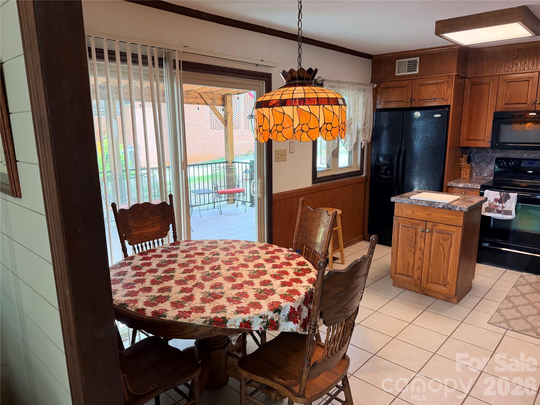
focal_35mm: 24
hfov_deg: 71.6
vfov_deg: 56.8
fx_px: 374
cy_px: 202
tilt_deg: -9.1
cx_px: 270
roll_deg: +0.4
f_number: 1.78
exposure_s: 1/120
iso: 200
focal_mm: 6.76
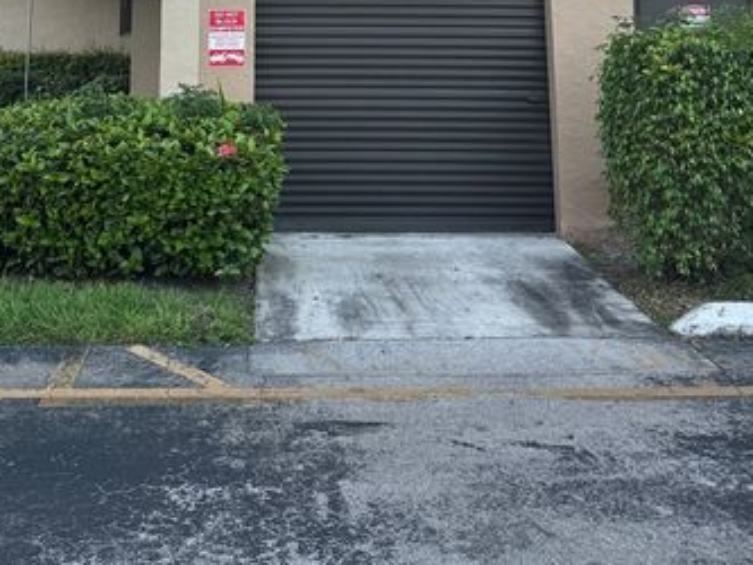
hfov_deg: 39.4
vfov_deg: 26.4
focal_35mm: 48
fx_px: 1045
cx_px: 278
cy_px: -141
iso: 100
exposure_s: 1/121
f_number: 1.78
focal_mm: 6.76
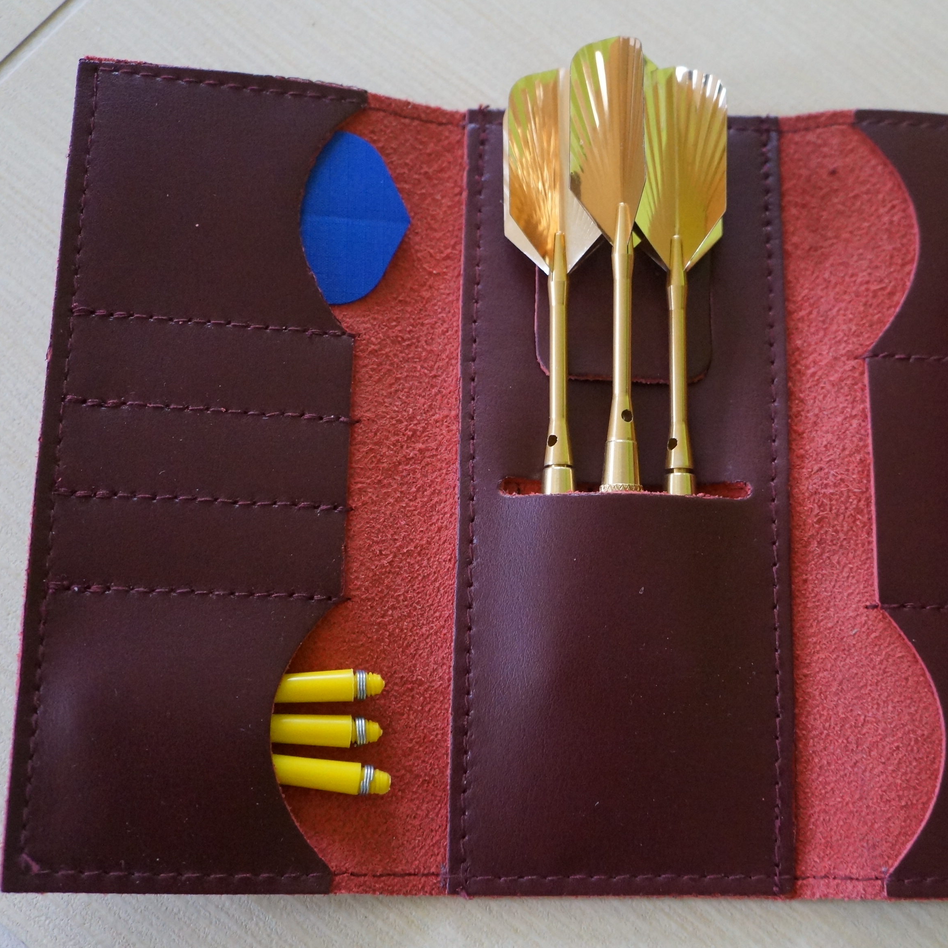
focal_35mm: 43
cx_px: 638
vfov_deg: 39.2
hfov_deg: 38.7
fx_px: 1332
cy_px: 478
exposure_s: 1/160
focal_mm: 22
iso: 3200
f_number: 4
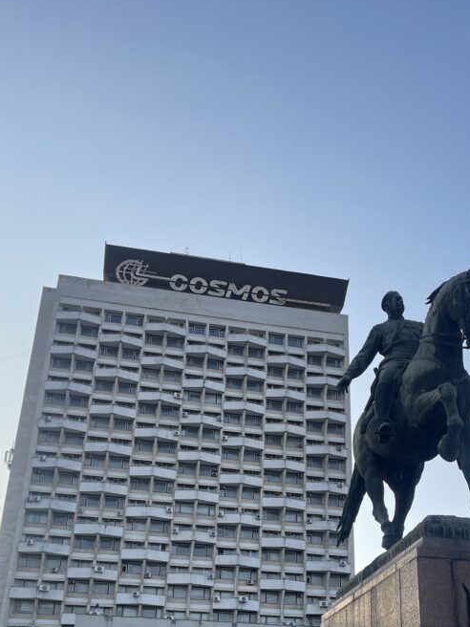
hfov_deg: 36.6
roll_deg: -1.0
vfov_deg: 46.6
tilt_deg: +25.2
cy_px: 445
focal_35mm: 39
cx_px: 297
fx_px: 706
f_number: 1.6
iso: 32
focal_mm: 5.1
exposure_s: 1/1309
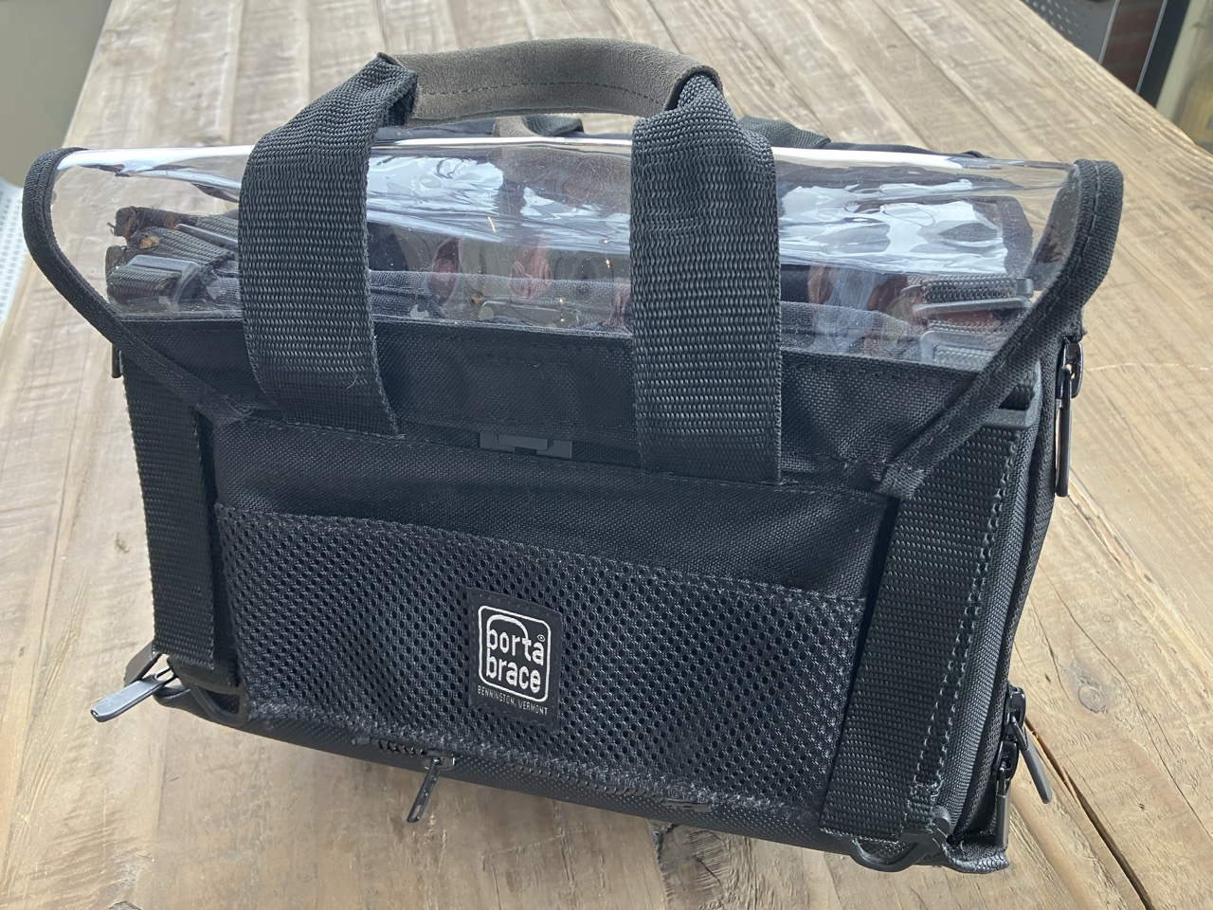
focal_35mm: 28
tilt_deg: -47.2
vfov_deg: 49.7
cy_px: 455
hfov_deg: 63.4
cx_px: 606
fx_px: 981
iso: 50
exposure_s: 1/50
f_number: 1.8
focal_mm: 3.99
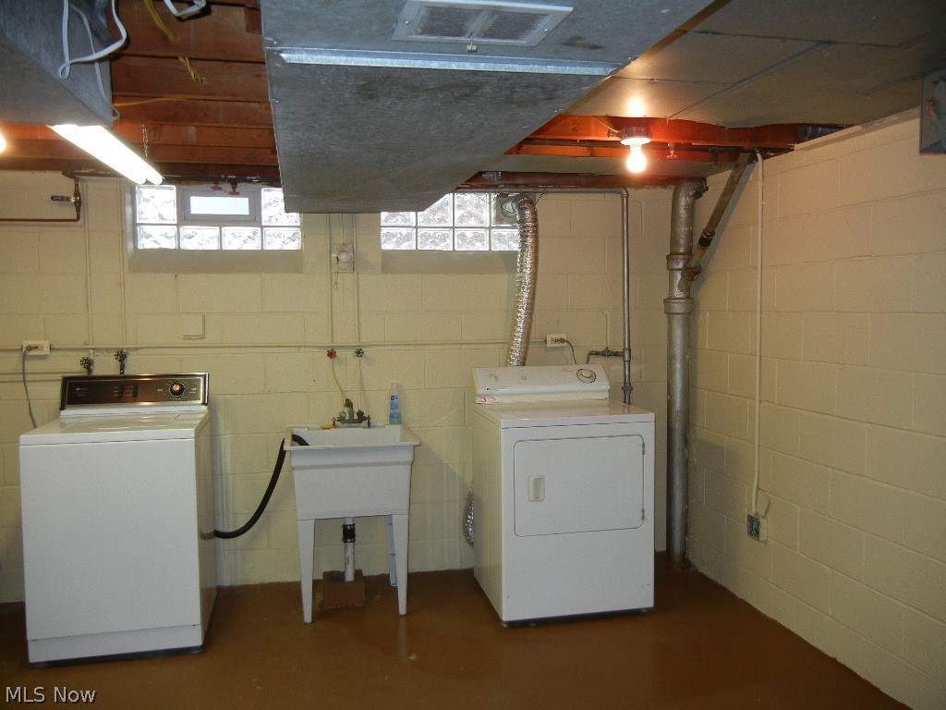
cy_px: 355
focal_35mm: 30
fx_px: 820
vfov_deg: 46.8
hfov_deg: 60.0
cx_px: 473
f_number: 3.5
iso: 200
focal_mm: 5.4
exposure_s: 1/30
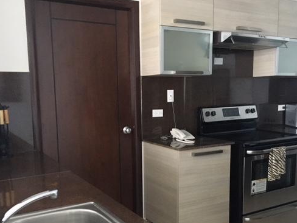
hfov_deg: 49.0
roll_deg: -0.5
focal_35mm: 38
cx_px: 153
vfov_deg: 37.6
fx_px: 326
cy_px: 134
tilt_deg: -6.8
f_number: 2.2
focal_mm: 4.15
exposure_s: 1/15
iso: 250
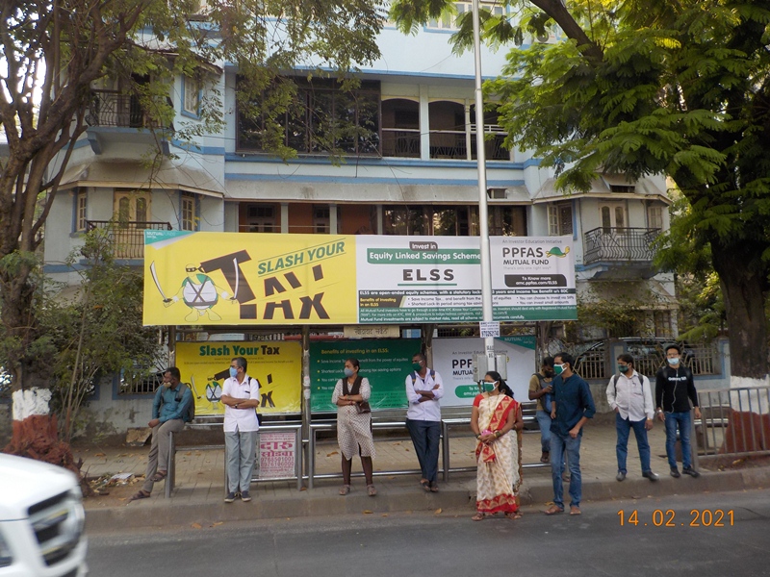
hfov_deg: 60.0
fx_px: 667
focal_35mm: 30
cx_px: 385
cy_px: 288
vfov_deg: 46.8
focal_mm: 4.1
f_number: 3.3
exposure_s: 1/160
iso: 125
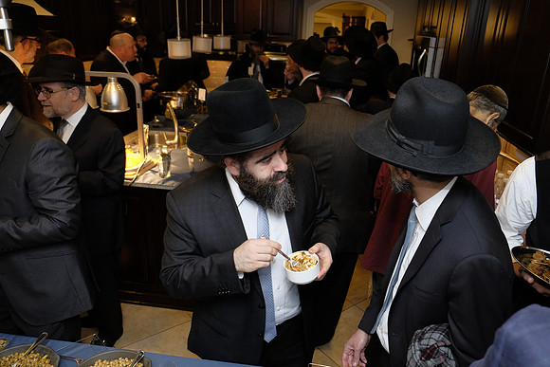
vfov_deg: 48.0
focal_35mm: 27
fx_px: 413
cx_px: 275
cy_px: 184
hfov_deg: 67.4
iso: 800
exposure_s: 1/180
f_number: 2.8
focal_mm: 18
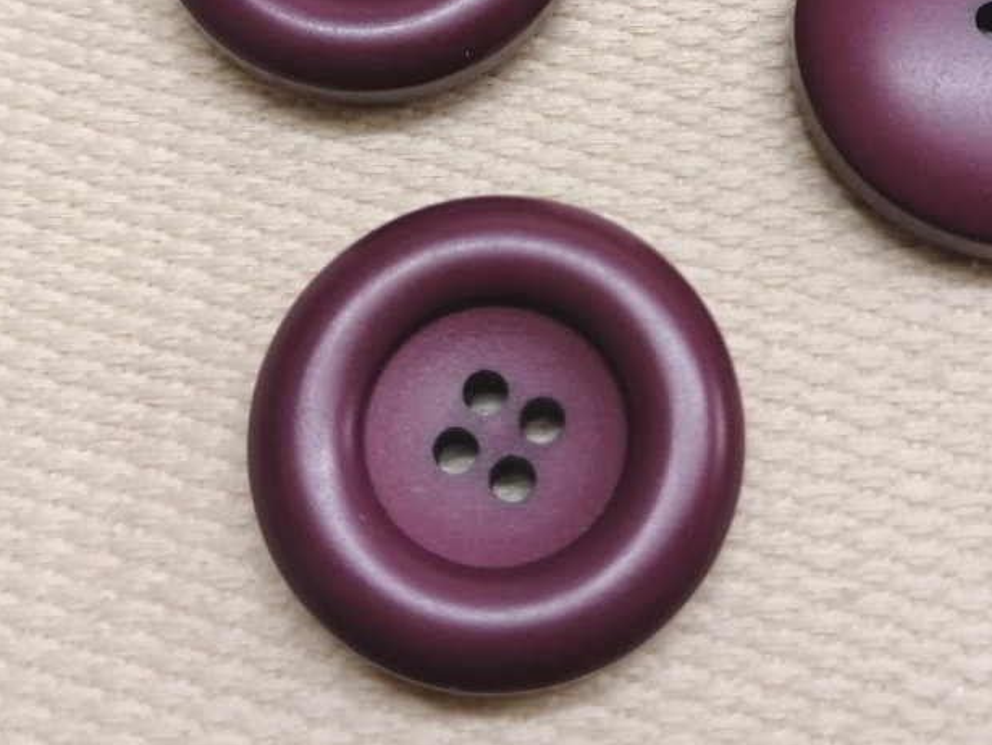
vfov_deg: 31.5
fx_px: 1290
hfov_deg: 41.4
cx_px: 682
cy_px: 163
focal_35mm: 45
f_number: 1.8
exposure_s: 1/33.3
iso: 125
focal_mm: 4.75
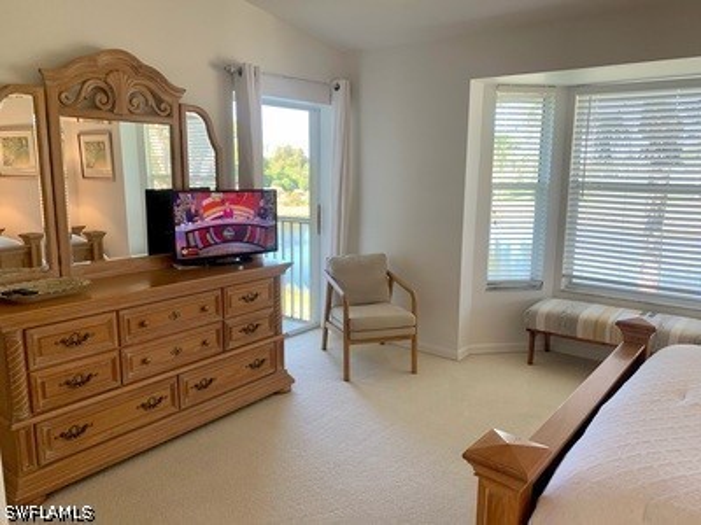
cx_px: 350
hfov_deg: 67.3
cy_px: 262
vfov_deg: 53.1
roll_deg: -0.3
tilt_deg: -11.1
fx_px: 527
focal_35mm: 26
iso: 80
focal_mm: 4.25
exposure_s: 1/120
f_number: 1.8
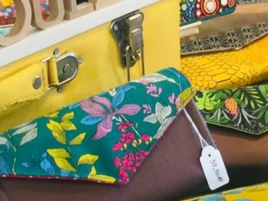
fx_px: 968
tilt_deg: -18.4
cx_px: 122
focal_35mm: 125
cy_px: 14
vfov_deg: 11.8
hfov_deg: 15.8
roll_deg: +2.1
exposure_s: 1/33
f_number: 2.2
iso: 80
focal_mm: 4.15
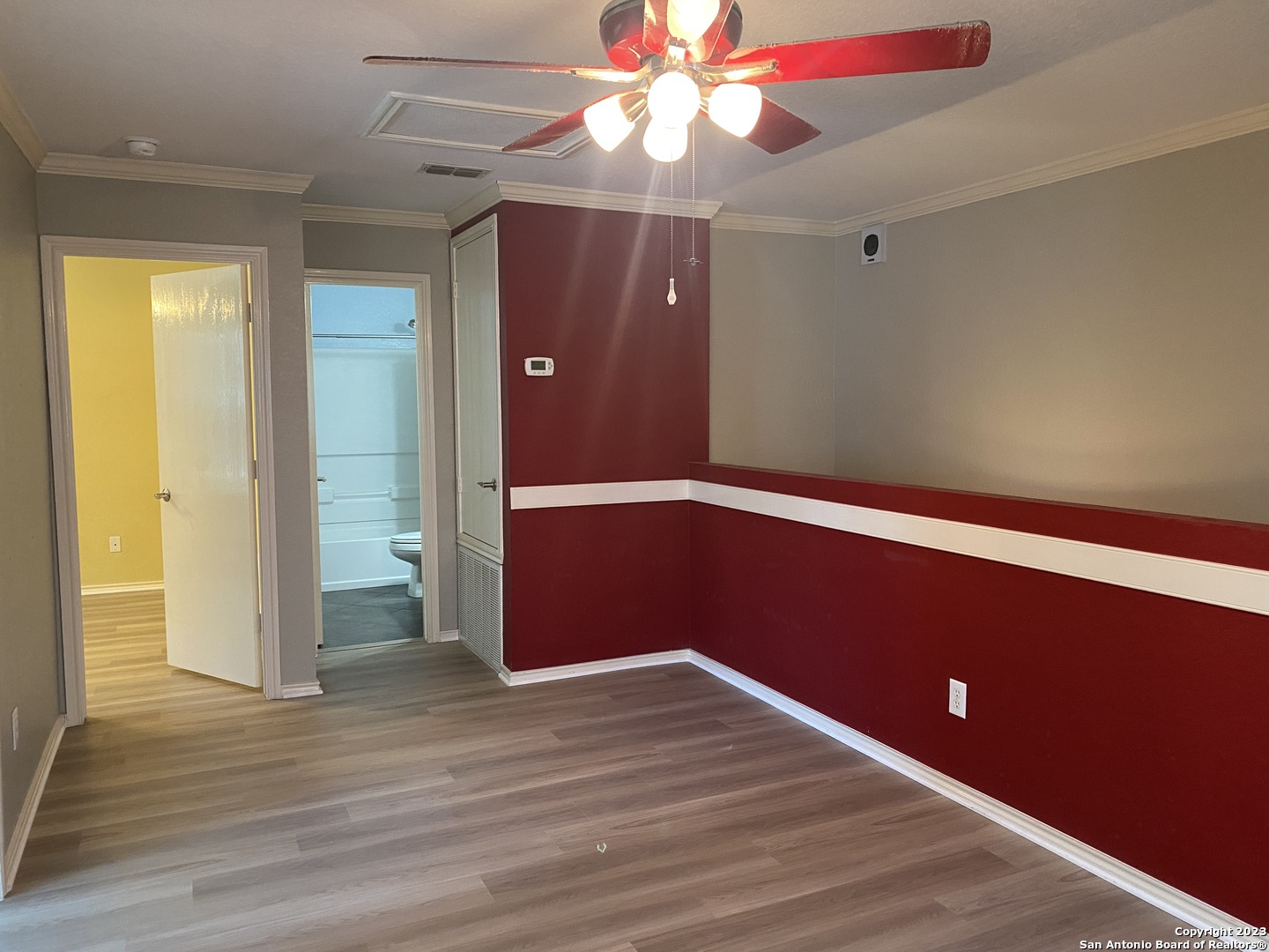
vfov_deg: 53.1
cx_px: 634
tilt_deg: -4.7
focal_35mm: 26
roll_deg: +0.1
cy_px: 476
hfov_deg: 67.3
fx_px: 953
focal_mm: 4.25
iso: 320
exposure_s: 1/60
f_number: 1.8
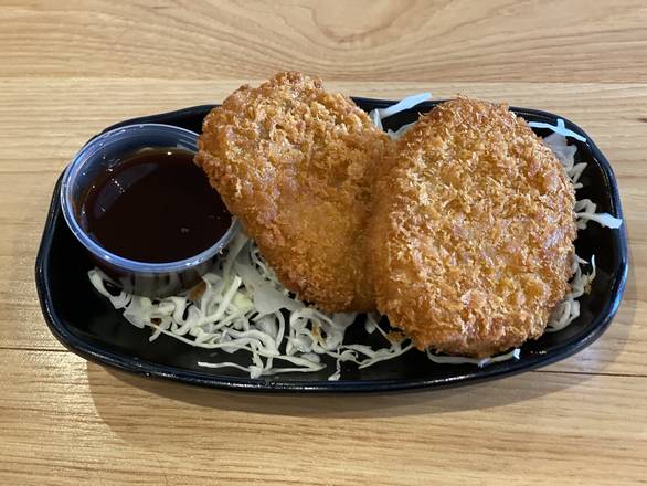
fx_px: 972
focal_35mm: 52
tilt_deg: -55.7
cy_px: 243
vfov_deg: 28.1
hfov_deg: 36.8
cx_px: 324
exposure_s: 1/30
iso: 400
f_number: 2
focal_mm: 6
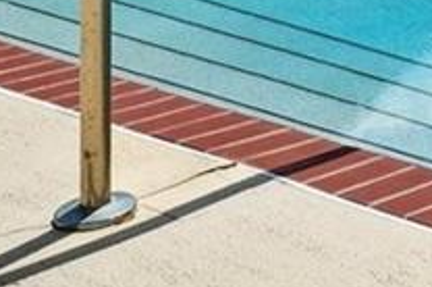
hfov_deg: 12.6
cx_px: 1005
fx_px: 1570
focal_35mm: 131
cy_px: -487
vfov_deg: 9.0
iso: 100
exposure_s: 1/400
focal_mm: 17
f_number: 8
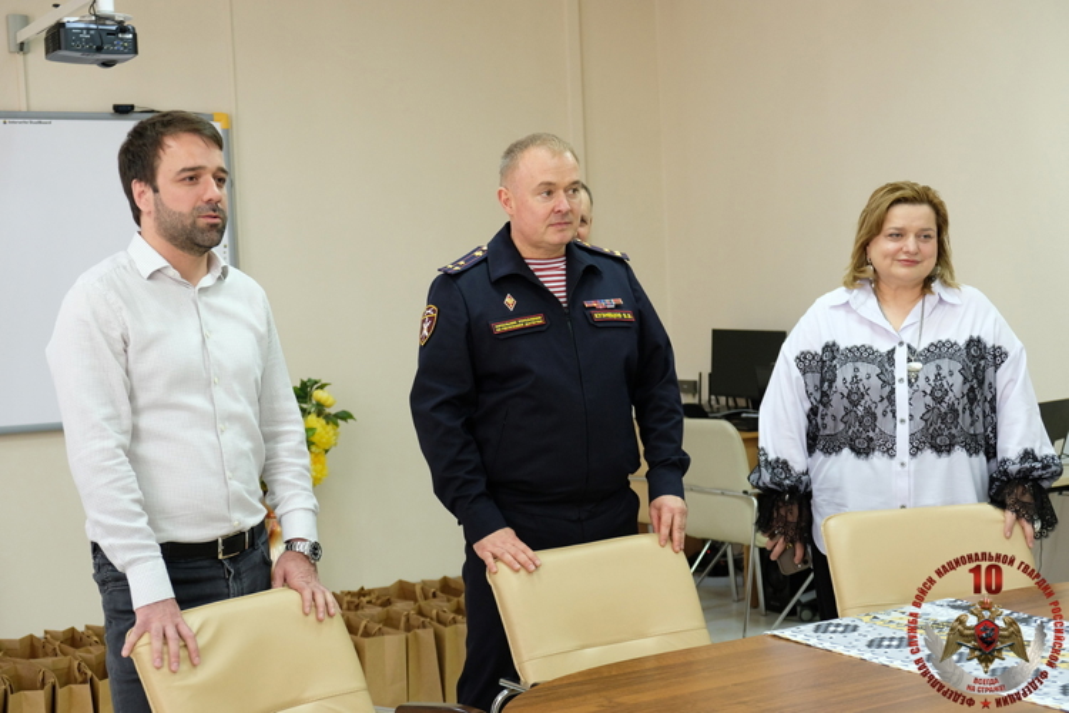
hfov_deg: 35.6
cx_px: 534
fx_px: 1663
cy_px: 356
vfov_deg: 24.2
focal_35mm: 56
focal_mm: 37.4
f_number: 3.6
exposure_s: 1/120
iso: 1250
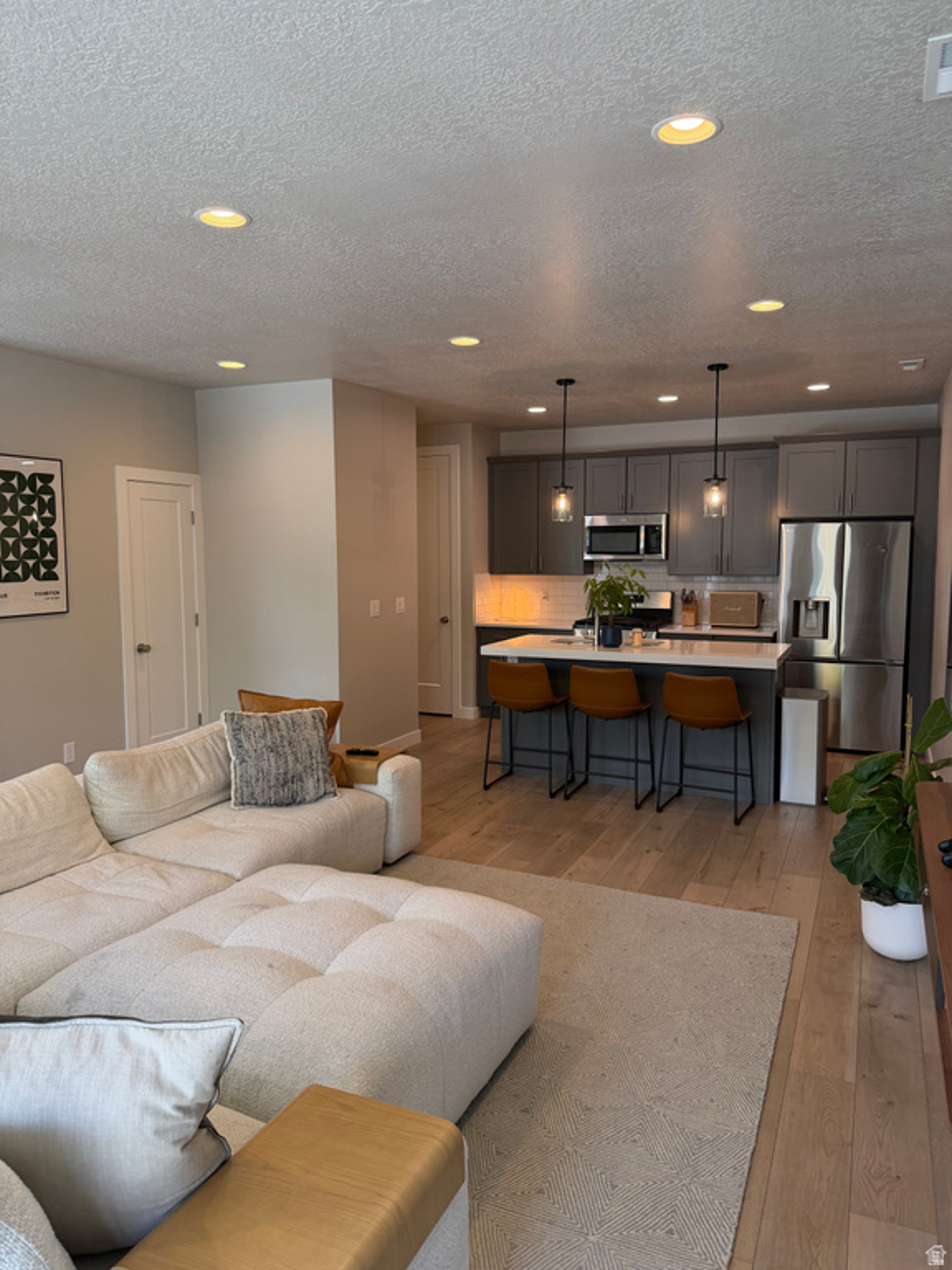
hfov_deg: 56.8
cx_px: 476
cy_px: 635
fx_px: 880
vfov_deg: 71.6
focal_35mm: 24
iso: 200
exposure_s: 1/231
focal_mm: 6.76
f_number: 1.78
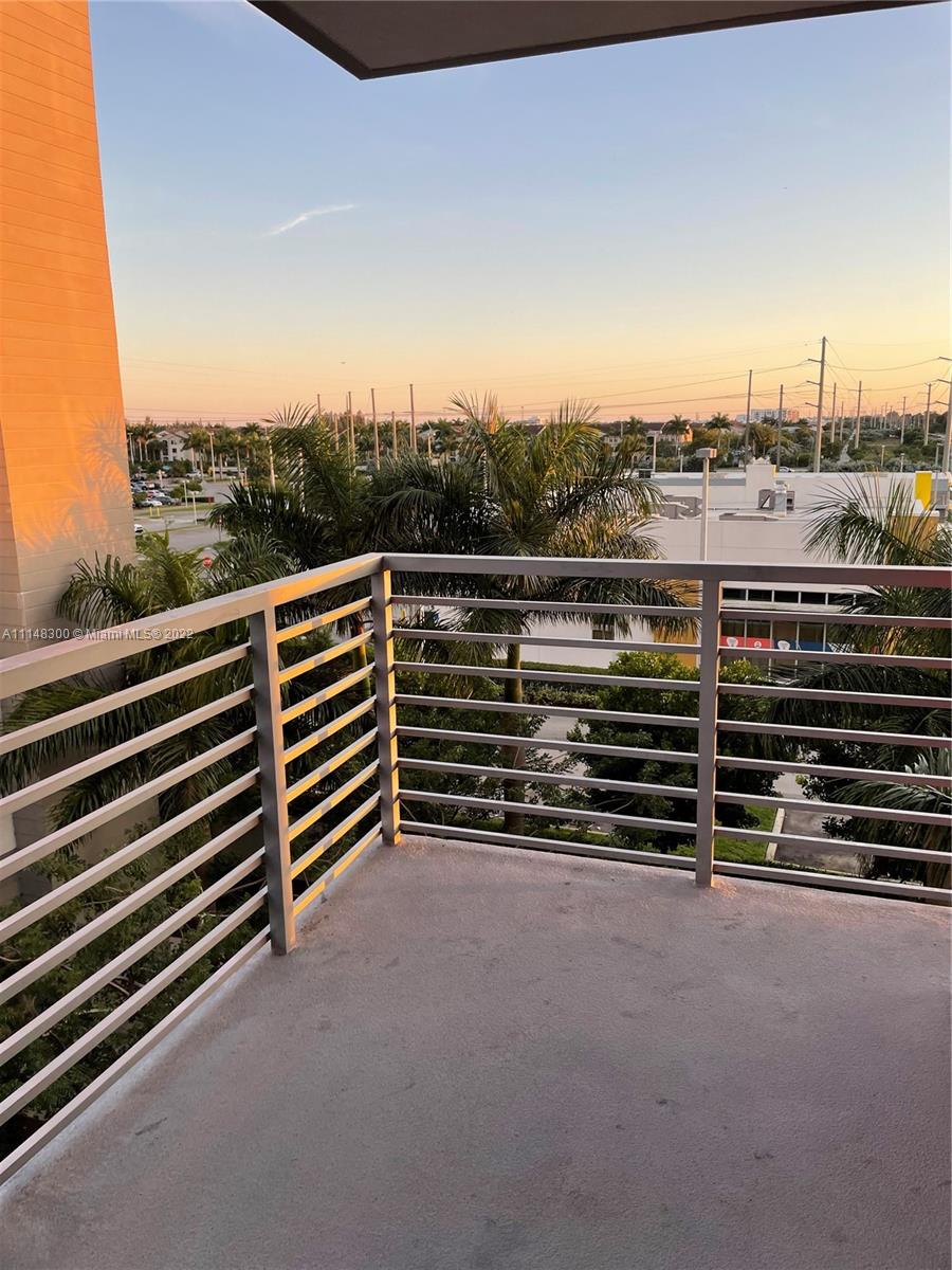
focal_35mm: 26
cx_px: 476
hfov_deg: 53.1
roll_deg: +3.6
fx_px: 953
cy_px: 635
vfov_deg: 67.3
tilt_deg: -9.9
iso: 32
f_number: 1.6
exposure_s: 1/326
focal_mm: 4.2
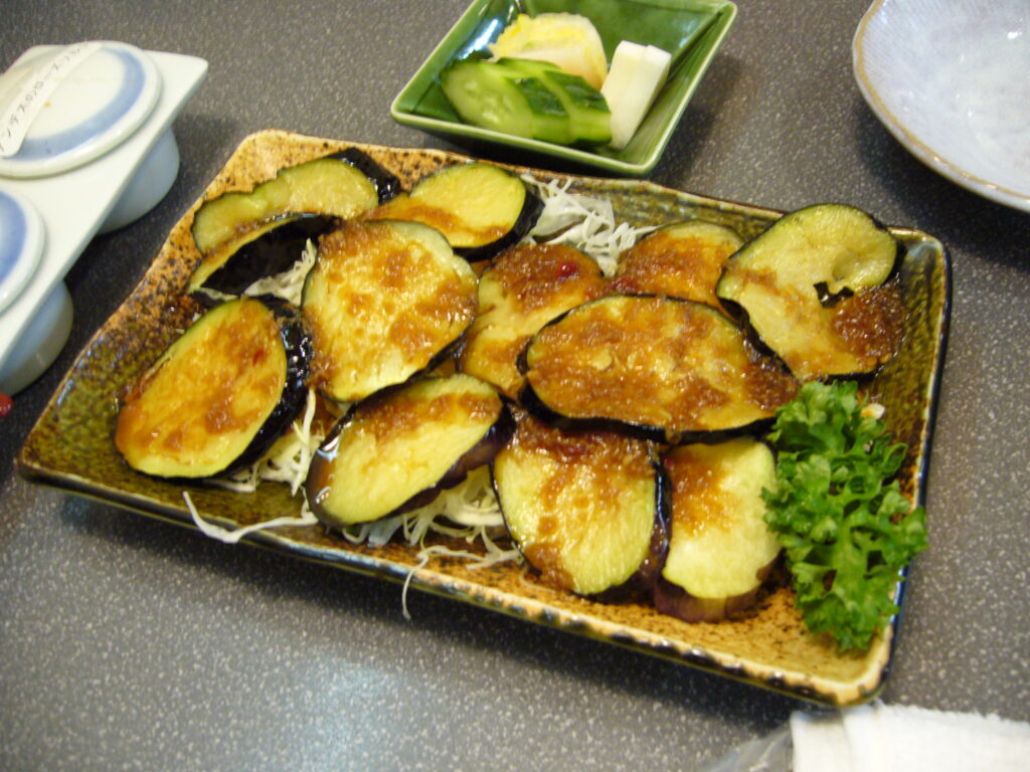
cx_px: 515
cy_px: 386
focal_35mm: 35
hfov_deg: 52.6
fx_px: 1041
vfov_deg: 40.7
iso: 200
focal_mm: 5.8
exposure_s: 1/8
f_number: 2.8
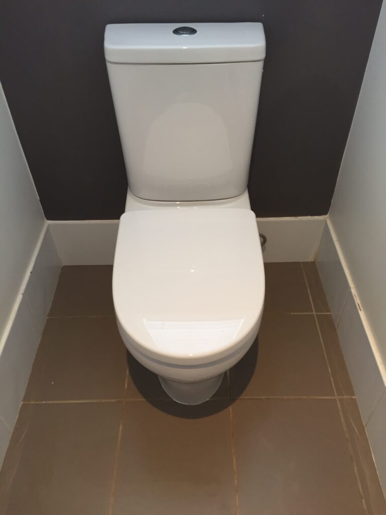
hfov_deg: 48.2
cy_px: 258
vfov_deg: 61.7
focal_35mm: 29
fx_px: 431
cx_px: 193
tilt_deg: -45.5
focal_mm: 4.15
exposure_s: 1/33
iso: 125
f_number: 2.2
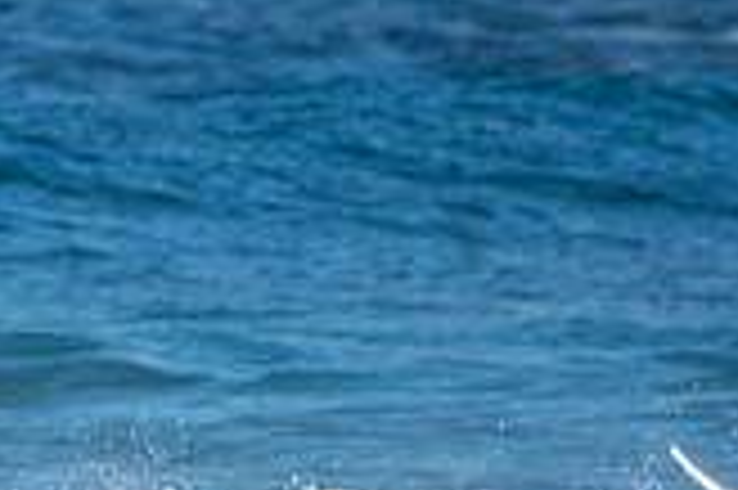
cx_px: -513
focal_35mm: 2651
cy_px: 784
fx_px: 54290
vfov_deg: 0.5
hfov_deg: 0.8
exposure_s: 1/1250
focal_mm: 500
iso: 400
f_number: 5.6
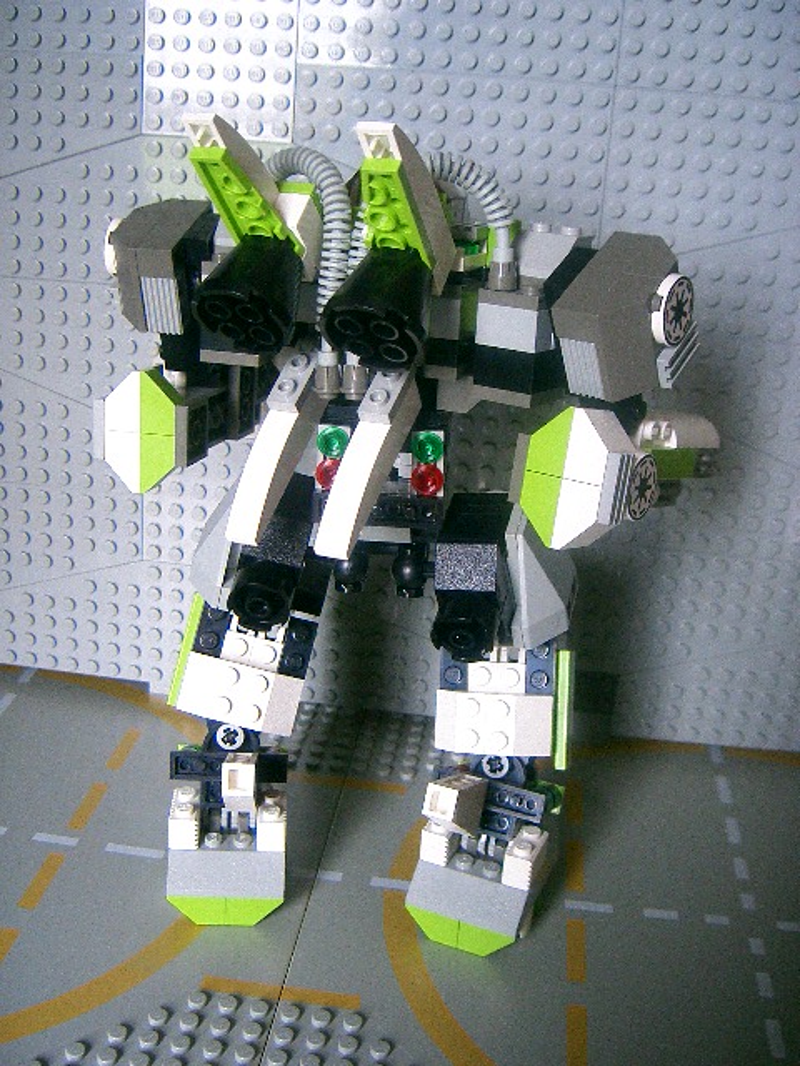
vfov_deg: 47.9
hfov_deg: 36.8
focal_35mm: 39
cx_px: 400
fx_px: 1202
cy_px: 533
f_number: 2.8
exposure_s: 1/60
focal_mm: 8
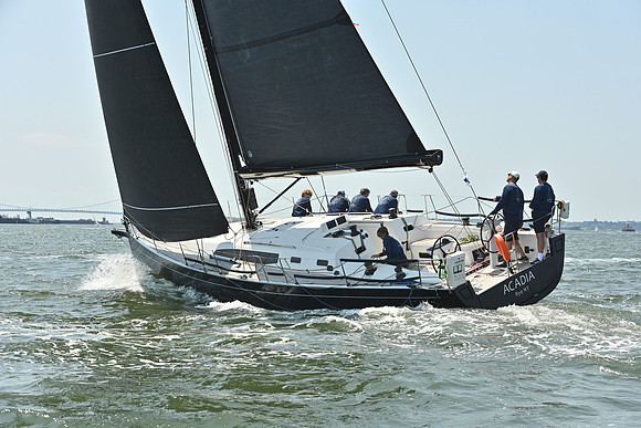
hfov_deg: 28.8
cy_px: 214
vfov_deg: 19.5
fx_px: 1247
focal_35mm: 70
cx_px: 320
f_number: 7.1
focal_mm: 70
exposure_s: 1/1250
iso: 320
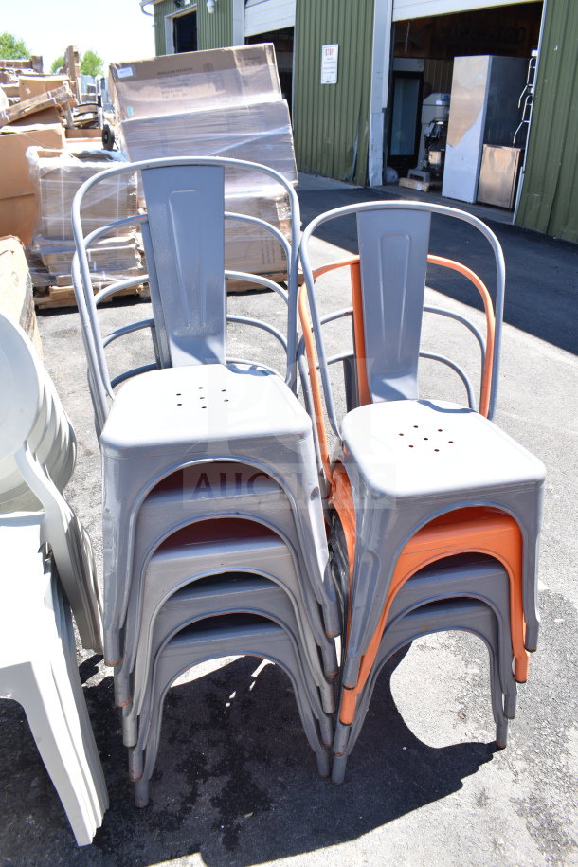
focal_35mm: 27
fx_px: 650
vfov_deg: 67.4
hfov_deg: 47.9
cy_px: 434
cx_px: 289
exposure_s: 1/160
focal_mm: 18
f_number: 6.3
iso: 200
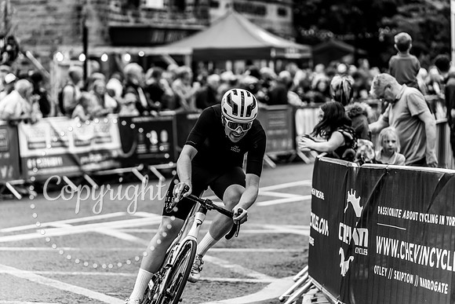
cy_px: 152
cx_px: 228
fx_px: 1921
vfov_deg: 9.0
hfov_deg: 13.5
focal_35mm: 152
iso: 500
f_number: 3.5
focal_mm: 152
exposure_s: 1/800
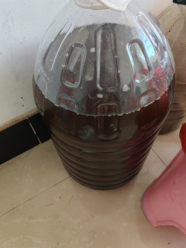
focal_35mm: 27
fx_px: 193
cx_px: 93
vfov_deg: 65.3
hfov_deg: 51.3
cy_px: 124
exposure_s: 1/100
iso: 640
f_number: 1.95
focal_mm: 5.52
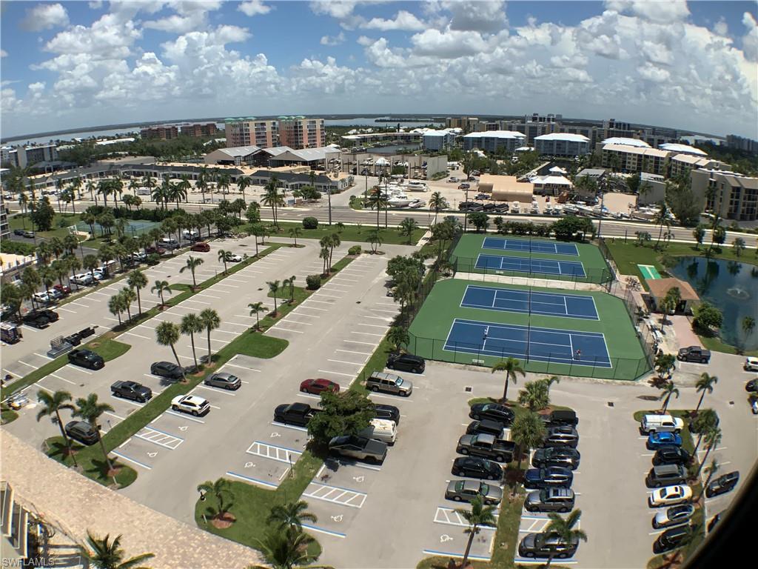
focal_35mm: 29
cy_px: 284
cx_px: 379
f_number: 1.8
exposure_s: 1/2959
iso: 16
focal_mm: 3
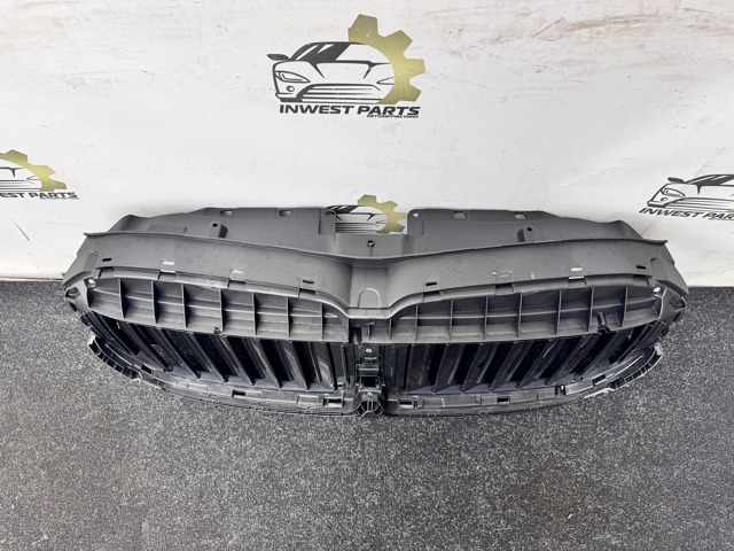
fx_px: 509
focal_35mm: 24
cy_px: 276
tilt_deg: -66.8
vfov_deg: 56.8
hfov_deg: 71.6
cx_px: 367
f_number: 1.78
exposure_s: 1/604
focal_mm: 6.76
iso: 80
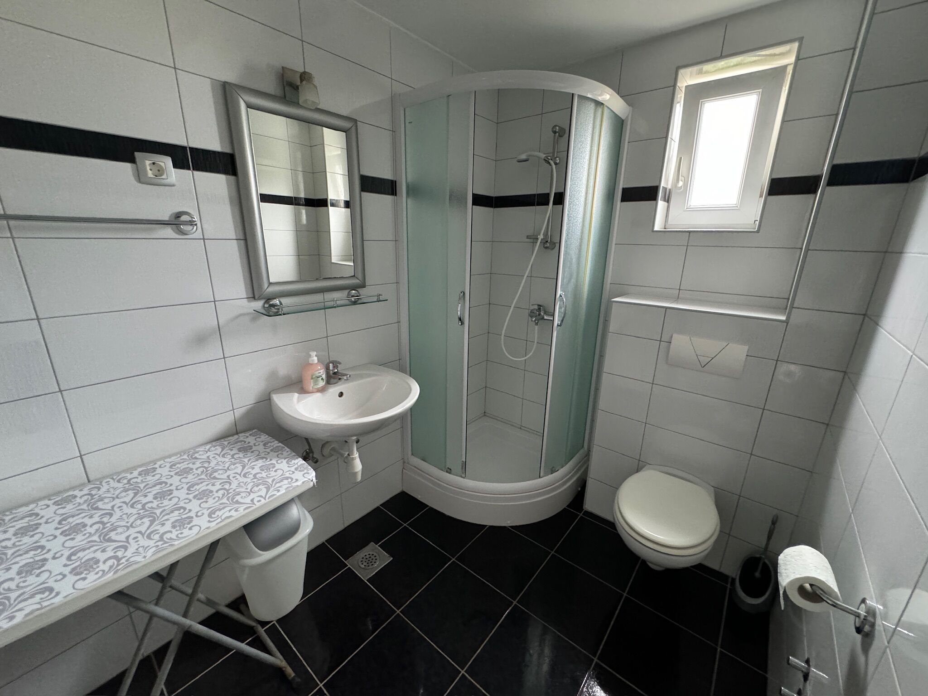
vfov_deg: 85.7
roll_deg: -1.1
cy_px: 348
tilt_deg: -15.9
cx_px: 464
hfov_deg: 102.1
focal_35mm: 14
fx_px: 375
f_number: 2.2
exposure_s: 1/60
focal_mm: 2.22
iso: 640
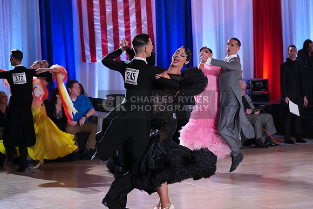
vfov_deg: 13.0
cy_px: 104
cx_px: 156
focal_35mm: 105
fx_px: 913
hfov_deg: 19.5
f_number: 4.5
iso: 4000
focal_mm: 105
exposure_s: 1/250
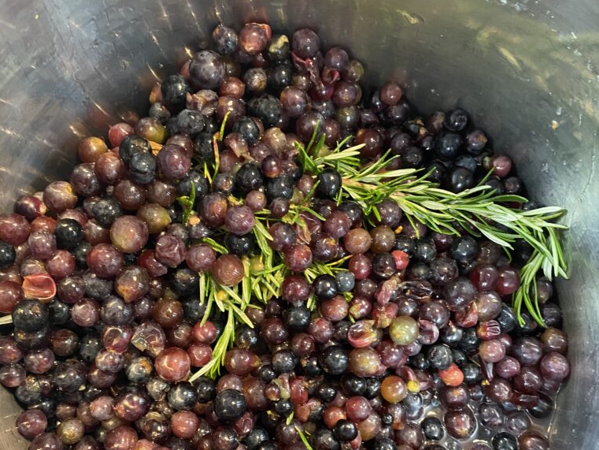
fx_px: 606
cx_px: 301
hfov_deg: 52.6
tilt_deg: -73.1
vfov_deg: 40.1
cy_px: 309
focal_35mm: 35
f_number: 1.8
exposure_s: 1/25
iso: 640
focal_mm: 4.25
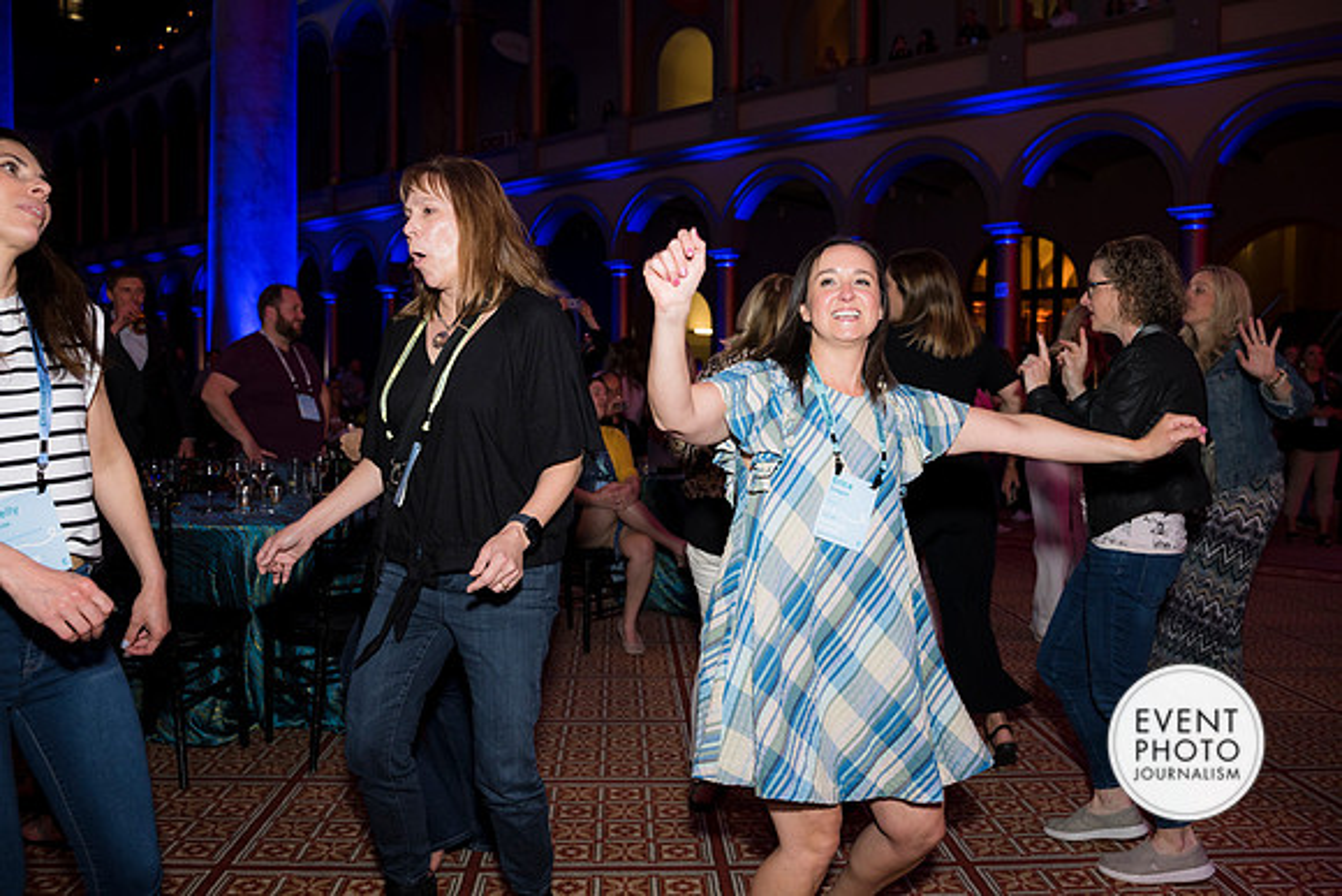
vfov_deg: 45.7
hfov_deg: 64.6
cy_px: 448
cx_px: 671
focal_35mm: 28
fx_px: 1062
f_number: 4
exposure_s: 1/100
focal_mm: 28
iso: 800
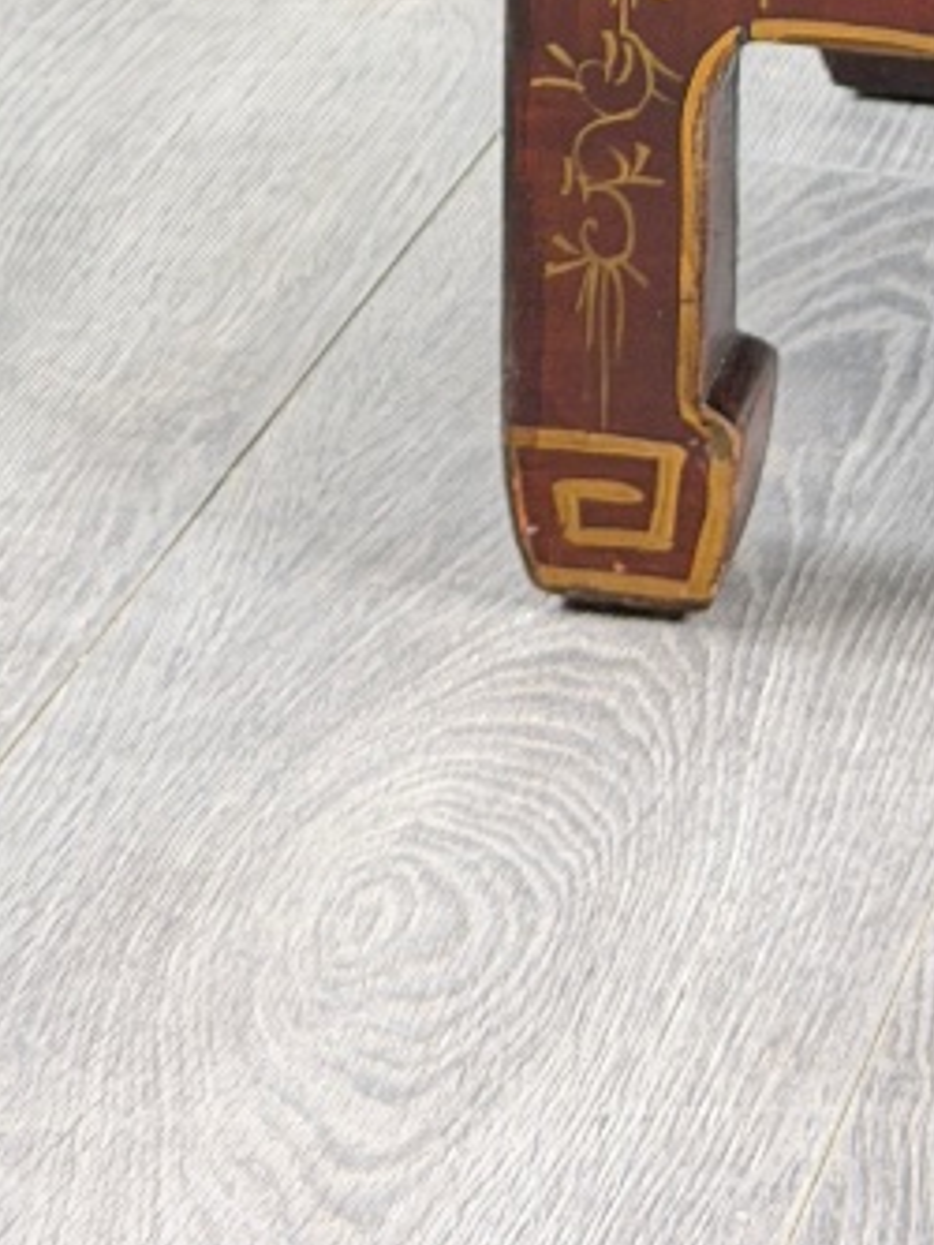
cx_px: 385
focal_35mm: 173
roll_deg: -1.6
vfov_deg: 10.8
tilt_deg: -10.0
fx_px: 6220
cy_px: -897
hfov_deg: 8.6
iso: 200
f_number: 1.78
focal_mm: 6.76
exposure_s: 1/50
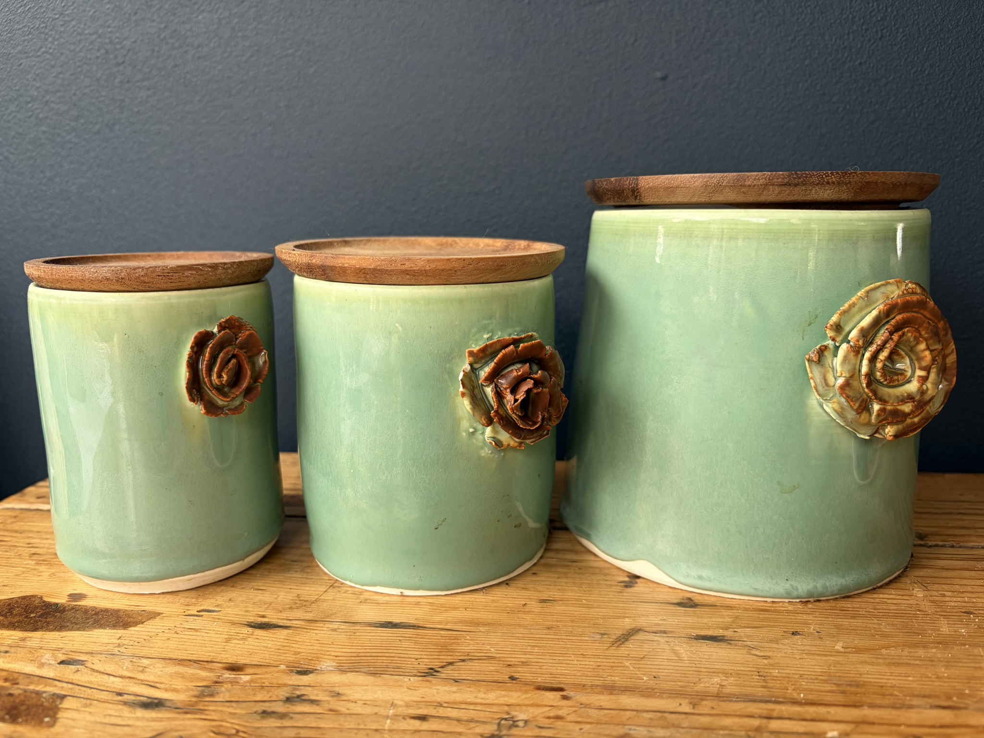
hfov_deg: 67.3
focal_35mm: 26
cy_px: 369
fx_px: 739
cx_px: 492
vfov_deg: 53.1
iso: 125
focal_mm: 5.96
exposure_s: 1/121
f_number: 1.6
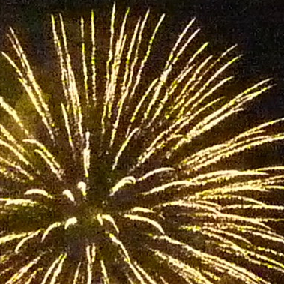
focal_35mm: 320
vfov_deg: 5.5
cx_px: -1
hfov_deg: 5.5
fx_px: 2970
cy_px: 291
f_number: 3.6
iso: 1600
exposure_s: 1/8
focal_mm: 6.1
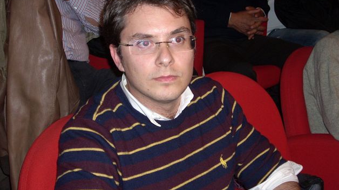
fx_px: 539
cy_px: 70
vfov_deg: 20.0
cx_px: 168
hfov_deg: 34.9
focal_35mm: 60
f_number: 3.4
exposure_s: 1/60
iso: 100
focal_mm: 9
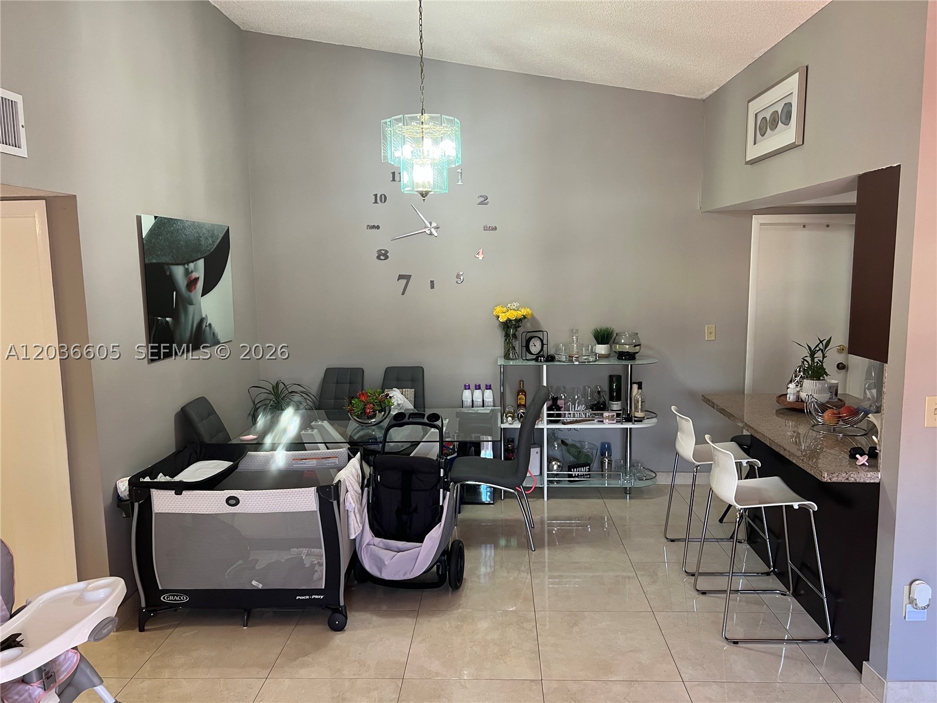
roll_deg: +1.0
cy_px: 352
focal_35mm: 26
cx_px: 468
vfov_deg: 53.1
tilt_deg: -8.6
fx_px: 704
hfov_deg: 67.3
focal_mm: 5.7
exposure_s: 1/60
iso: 125
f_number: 1.5
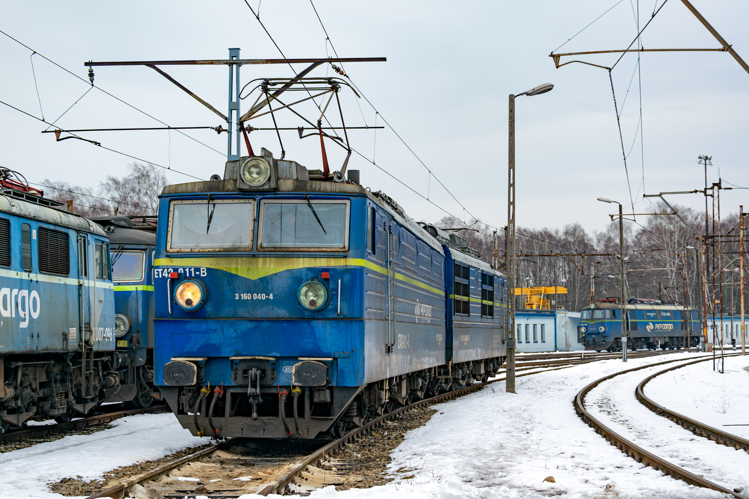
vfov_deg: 22.6
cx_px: 374
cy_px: 250
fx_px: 1248
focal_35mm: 60
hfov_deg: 33.4
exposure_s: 1/320
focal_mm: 40
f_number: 7.1
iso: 125
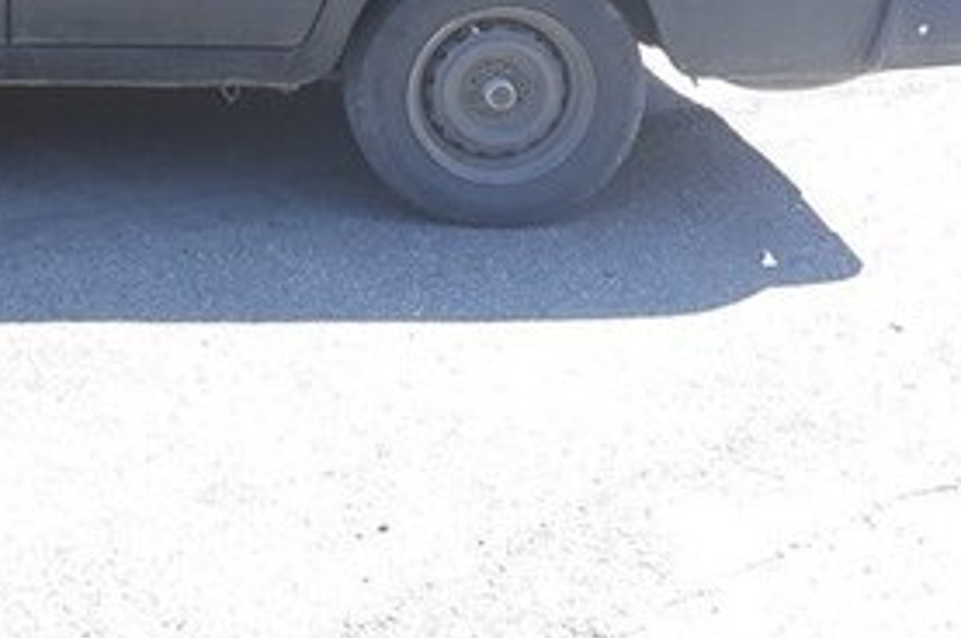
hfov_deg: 28.2
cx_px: -14
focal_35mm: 67
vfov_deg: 18.9
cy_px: -168
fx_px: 1786
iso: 40
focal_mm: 3.71
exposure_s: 1/325
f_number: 1.7
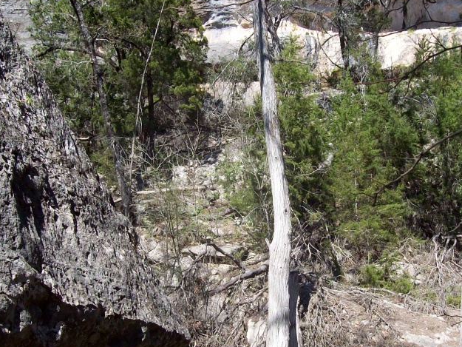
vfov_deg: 24.8
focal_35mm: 59
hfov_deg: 32.7
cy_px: 215
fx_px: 788
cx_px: 242
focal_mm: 6
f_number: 4.8
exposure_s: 1/278
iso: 80
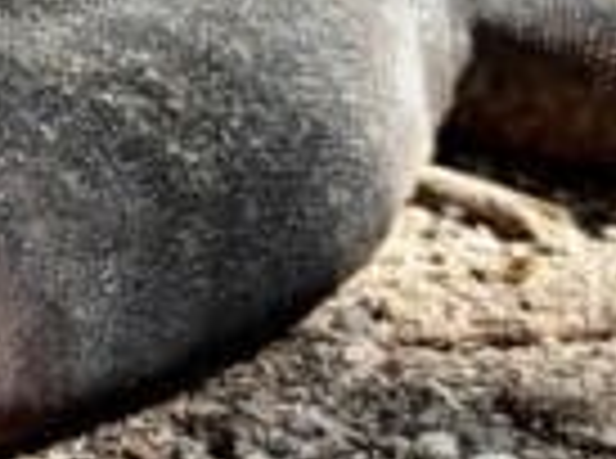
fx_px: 3461
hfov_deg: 9.2
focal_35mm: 195
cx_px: -818
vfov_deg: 7.5
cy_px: -162
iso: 50
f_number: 1.6
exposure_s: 1/2075
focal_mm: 5.96
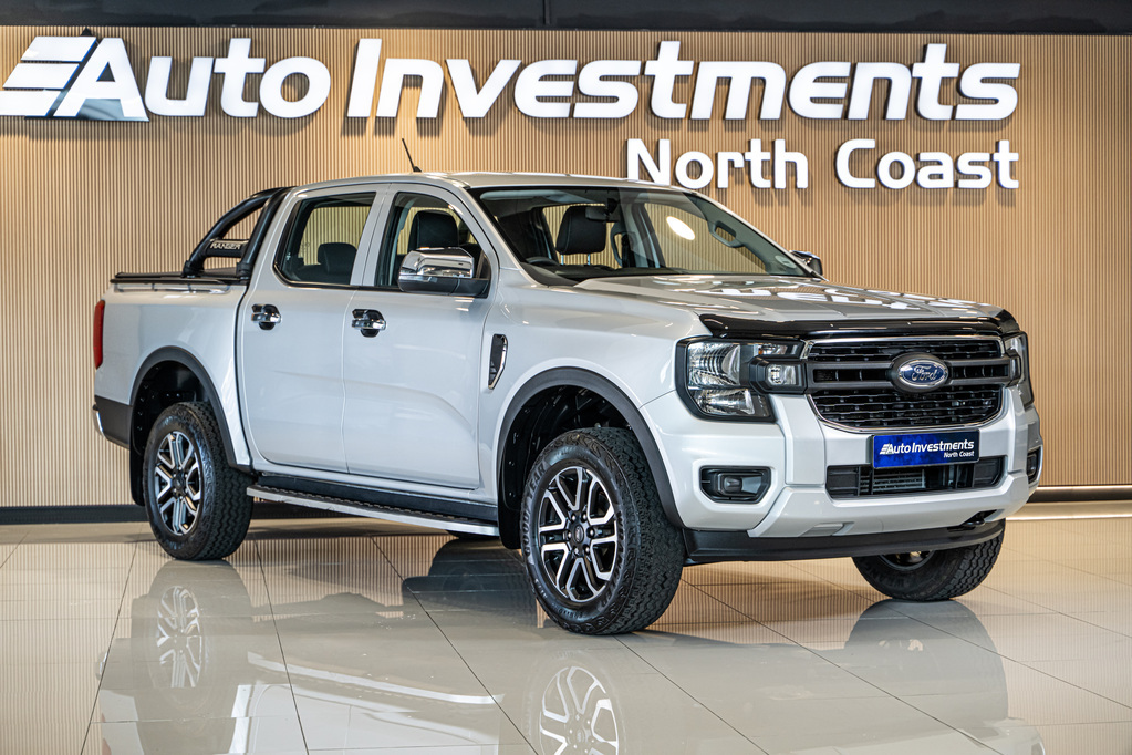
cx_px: 566
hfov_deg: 27.0
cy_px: 378
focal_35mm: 75
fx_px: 2358
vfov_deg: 18.2
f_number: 4
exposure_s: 1/125
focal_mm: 75
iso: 640
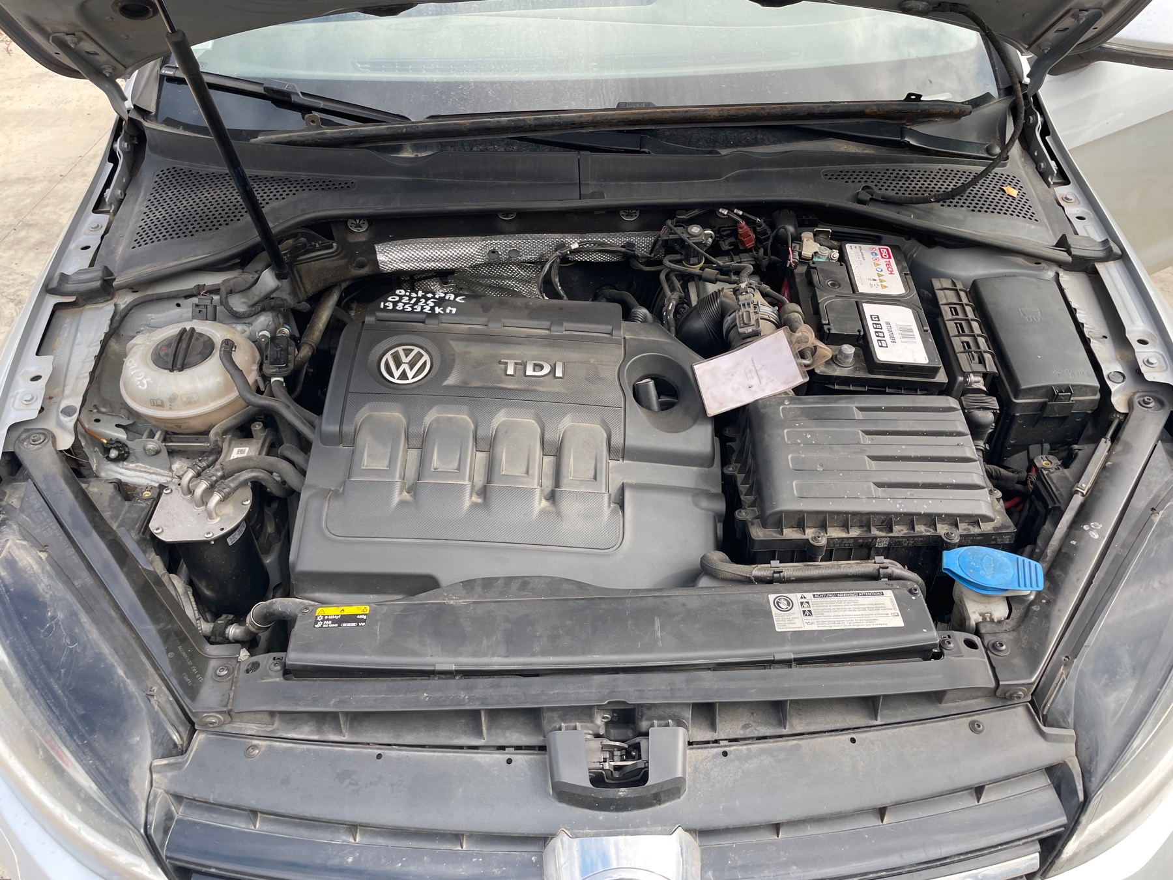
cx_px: 586
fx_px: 881
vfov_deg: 53.1
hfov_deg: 67.3
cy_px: 440
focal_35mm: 26
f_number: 1.6
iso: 32
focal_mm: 4.2
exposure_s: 1/477
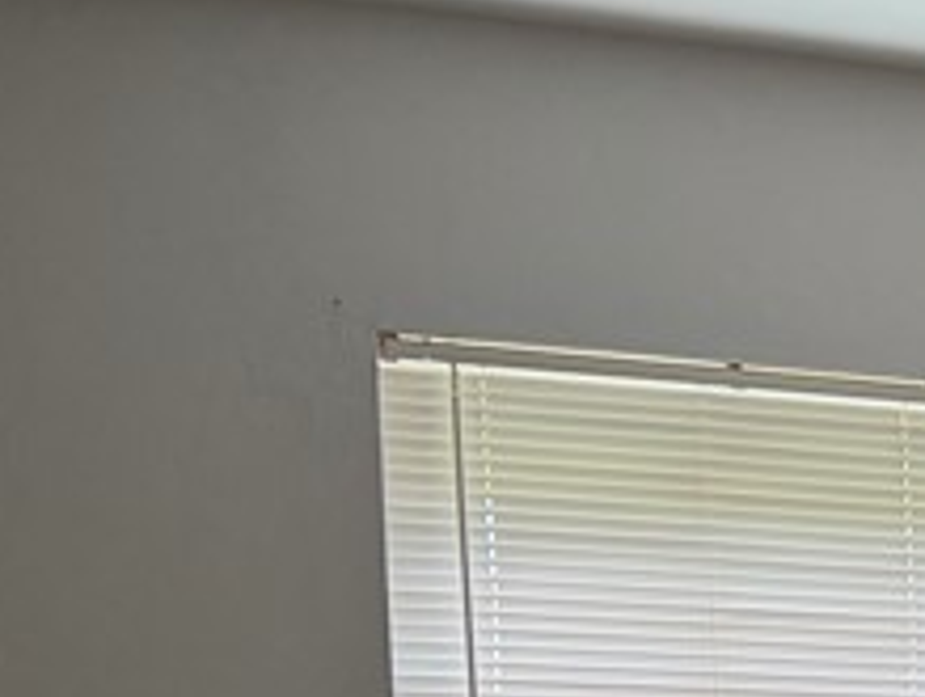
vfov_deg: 12.2
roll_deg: -0.4
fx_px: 2998
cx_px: 1390
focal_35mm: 112
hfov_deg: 16.1
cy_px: 1242
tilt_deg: -7.9
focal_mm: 6.76
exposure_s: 1/121
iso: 200
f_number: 1.78
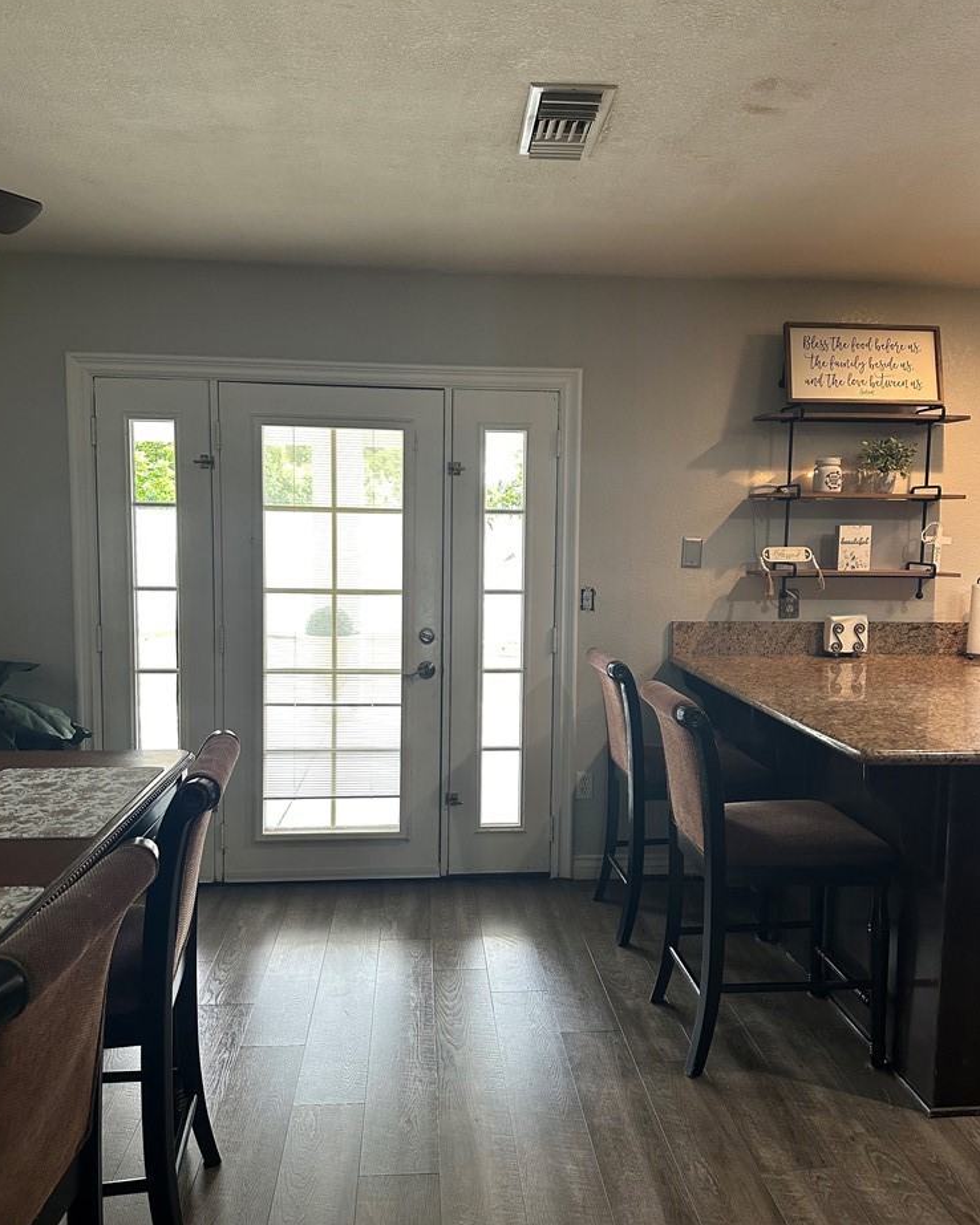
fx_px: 943
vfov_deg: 66.0
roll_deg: -1.6
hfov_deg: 54.9
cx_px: 495
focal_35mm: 26
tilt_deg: -4.8
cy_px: 621
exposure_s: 1/120
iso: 200
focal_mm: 6.86
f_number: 1.78
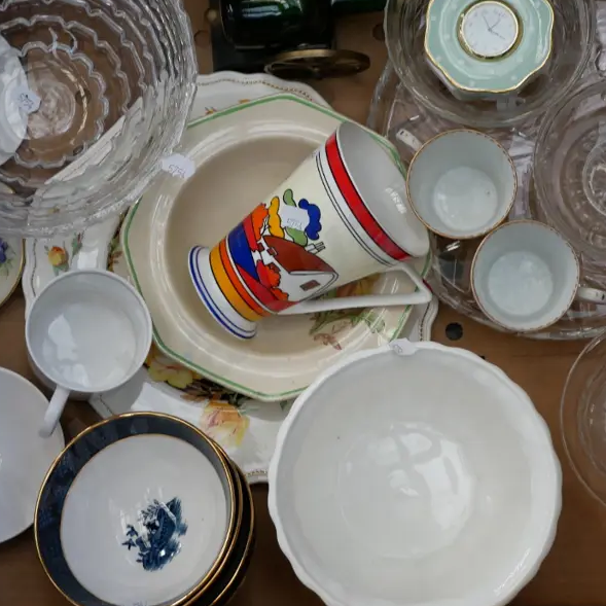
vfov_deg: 20.9
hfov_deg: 20.9
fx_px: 1644
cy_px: 255
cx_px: 336
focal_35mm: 83
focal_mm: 27
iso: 500
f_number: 4.6
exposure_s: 1/60
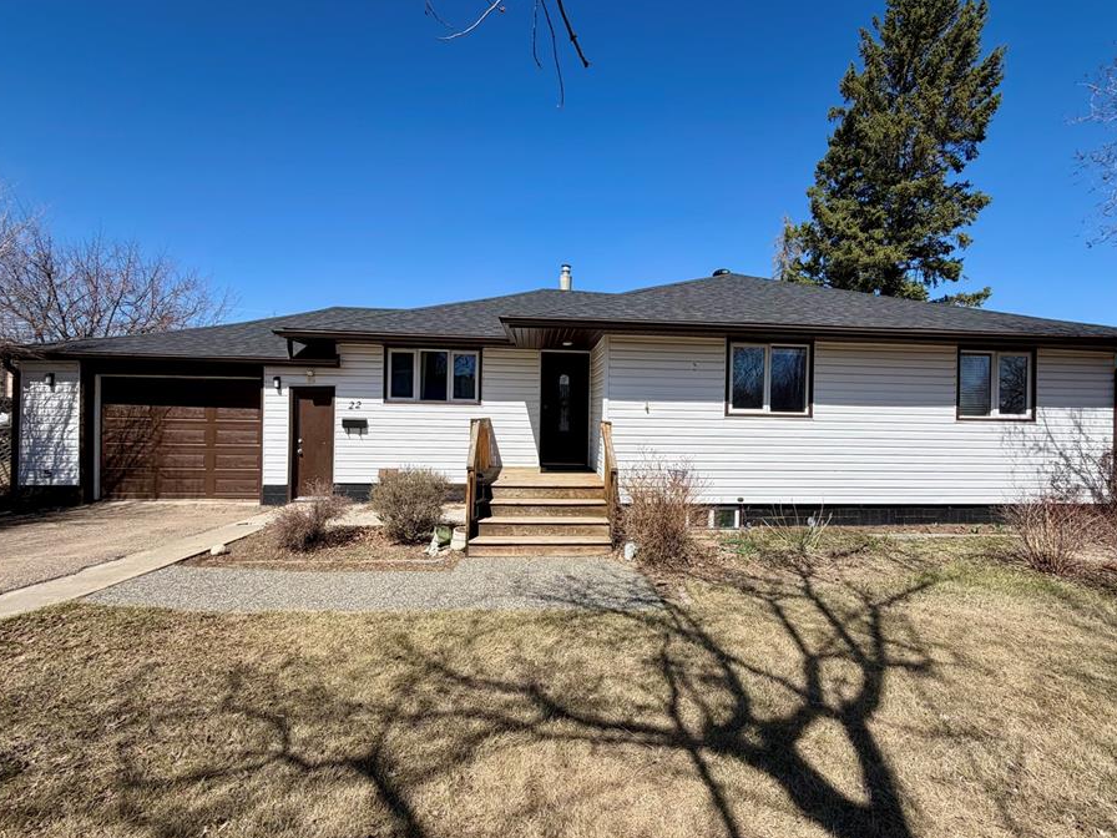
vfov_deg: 78.1
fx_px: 516
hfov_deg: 94.4
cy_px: 417
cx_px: 585
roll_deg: -0.7
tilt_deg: +0.4
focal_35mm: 16
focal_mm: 2.22
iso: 20
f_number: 2.2
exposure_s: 1/820
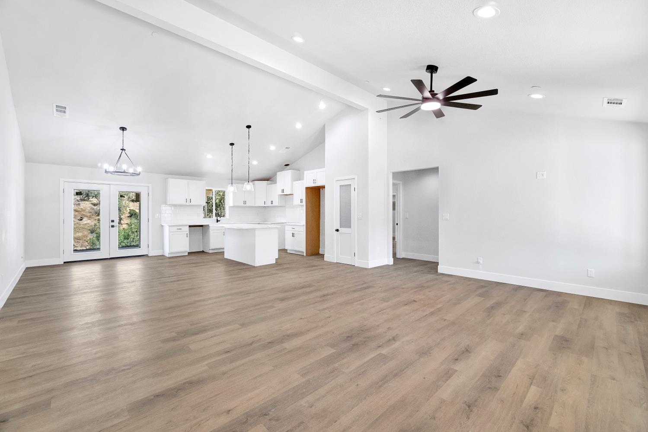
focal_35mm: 15
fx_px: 270
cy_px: 216
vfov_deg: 77.3
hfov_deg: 100.4
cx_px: 324
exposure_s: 1/20
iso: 320
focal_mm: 10
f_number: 8
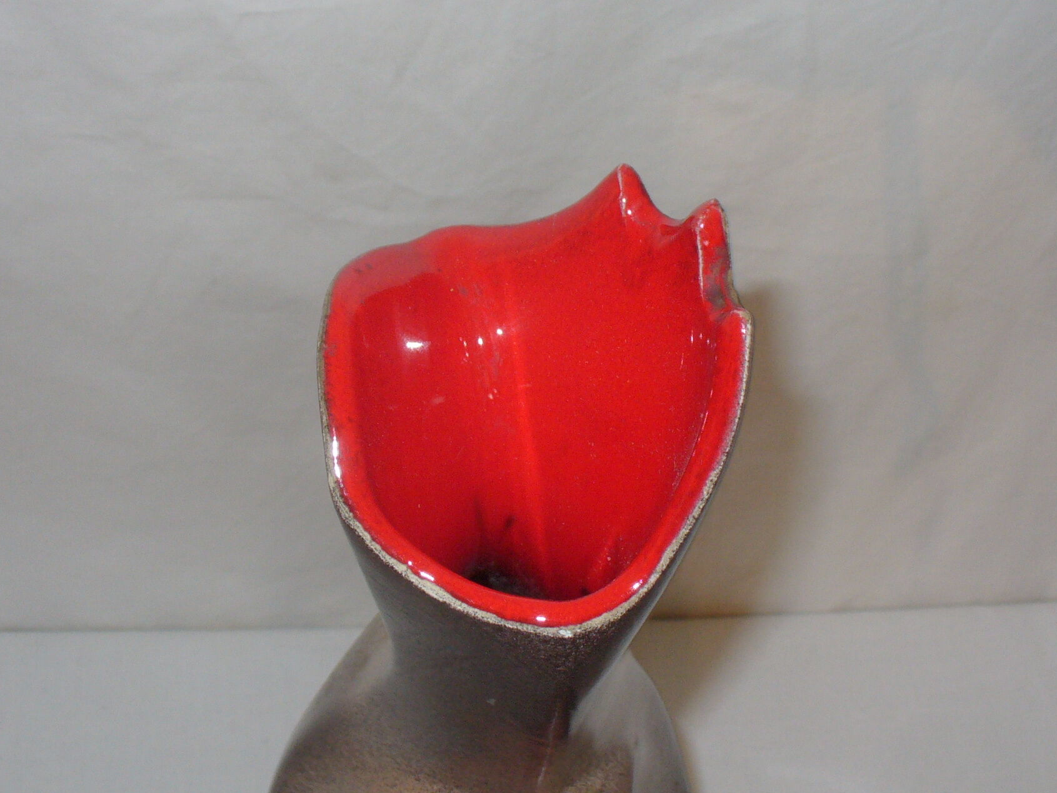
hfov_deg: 34.3
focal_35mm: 56
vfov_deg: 25.9
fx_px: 1710
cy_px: 225
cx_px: 535
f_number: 2.8
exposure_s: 1/8
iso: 100
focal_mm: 6.1
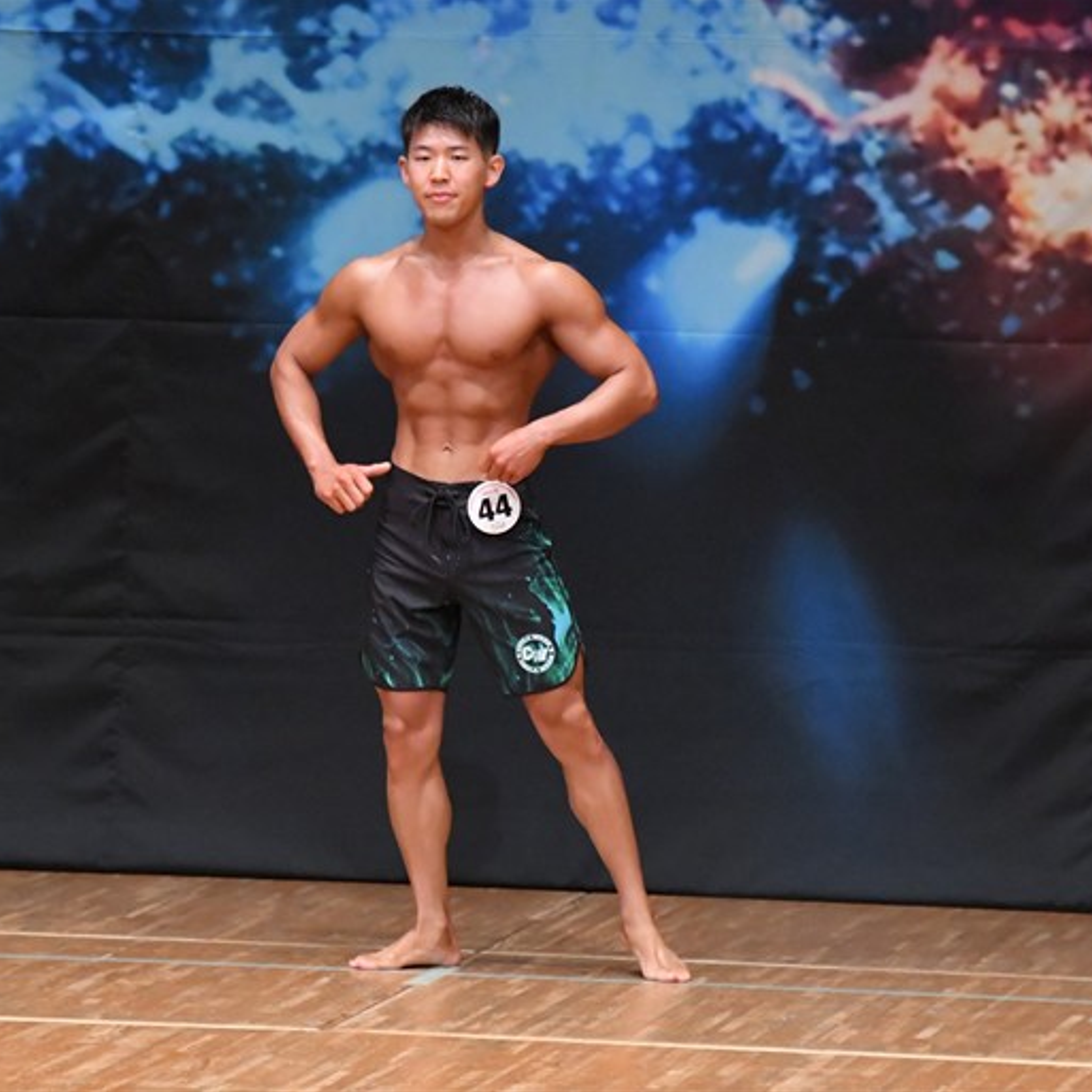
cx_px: 416
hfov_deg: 4.6
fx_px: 13741
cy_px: 545
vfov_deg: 4.6
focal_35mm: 385
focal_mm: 200
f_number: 5.6
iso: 8000
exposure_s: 1/400
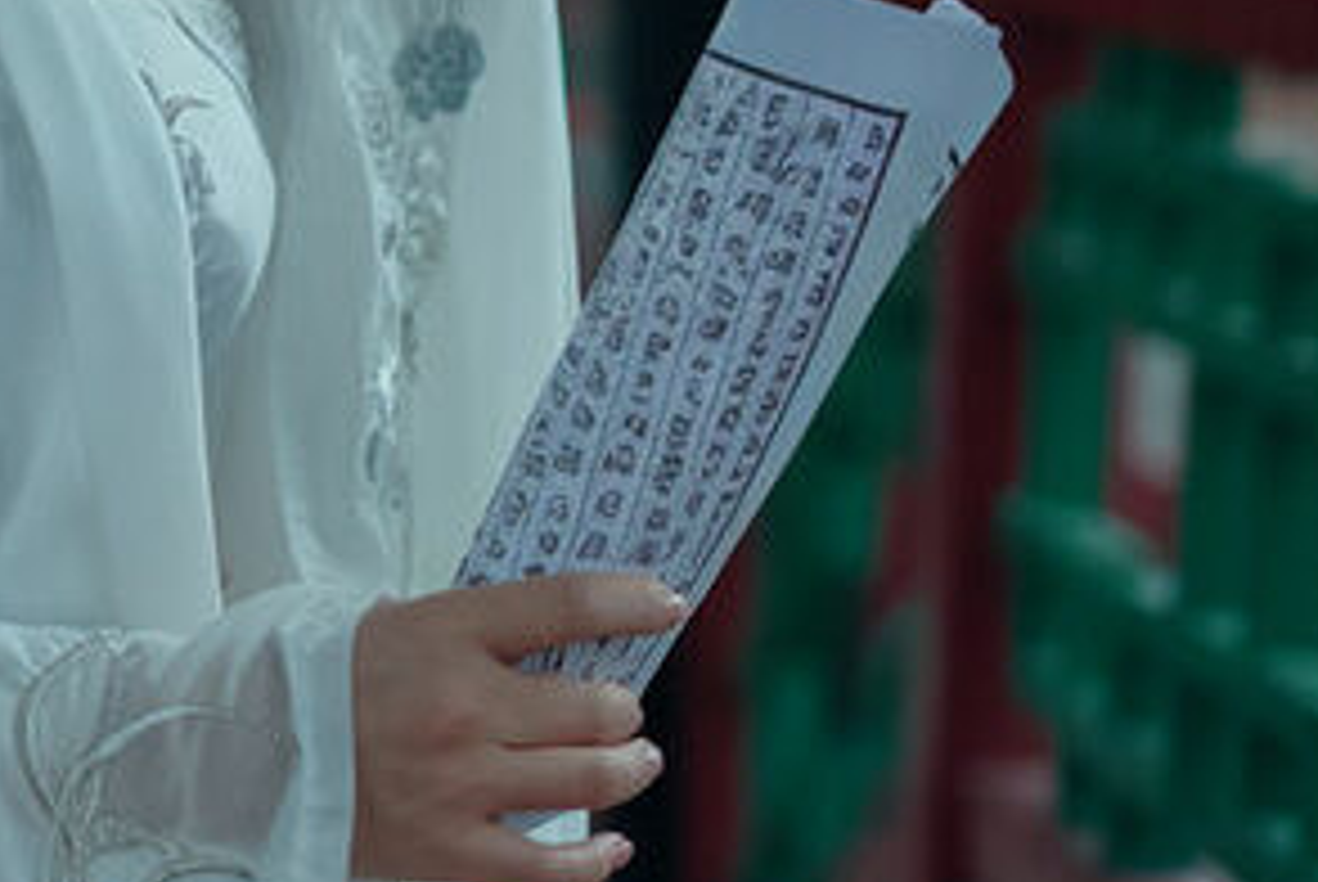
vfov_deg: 7.6
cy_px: -281
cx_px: -103
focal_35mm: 179
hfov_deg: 11.3
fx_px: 6560
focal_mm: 50
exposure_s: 1/125
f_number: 1.8
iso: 400
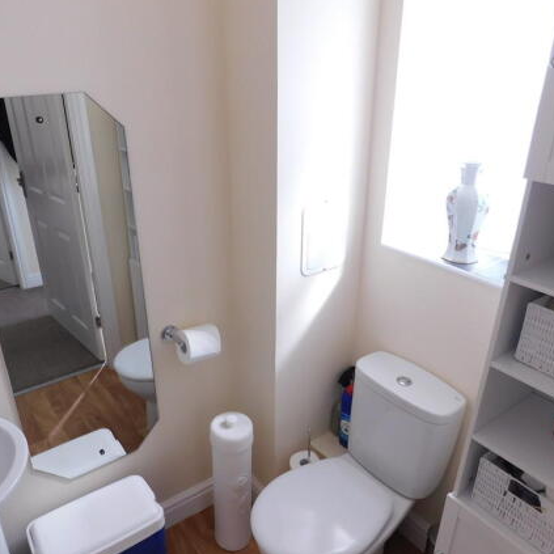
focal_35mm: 28
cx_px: 252
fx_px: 507
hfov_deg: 57.2
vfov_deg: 57.3
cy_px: 281
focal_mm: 4
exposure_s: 1/60
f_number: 3
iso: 125
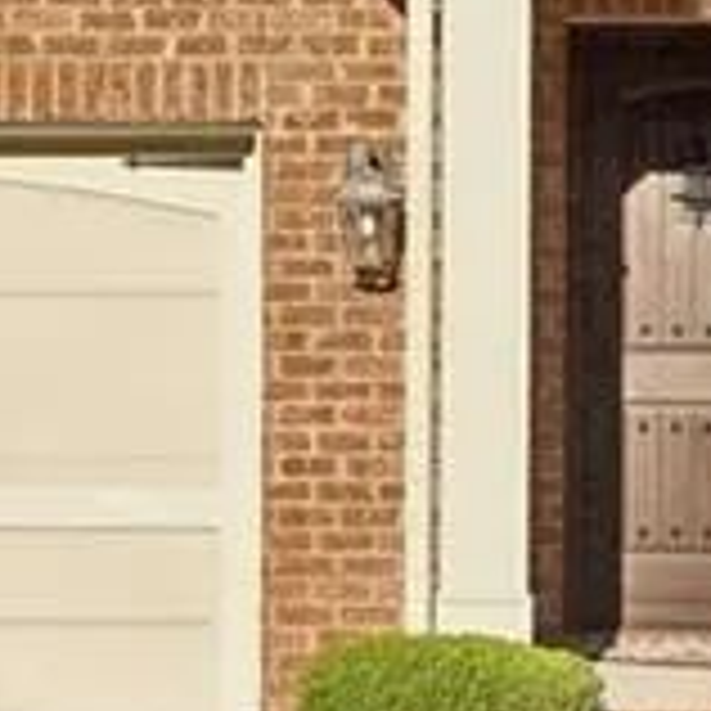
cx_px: 562
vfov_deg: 10.3
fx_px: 3834
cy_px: -290
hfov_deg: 10.6
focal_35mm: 165
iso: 400
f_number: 8
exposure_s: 1/1250
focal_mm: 30
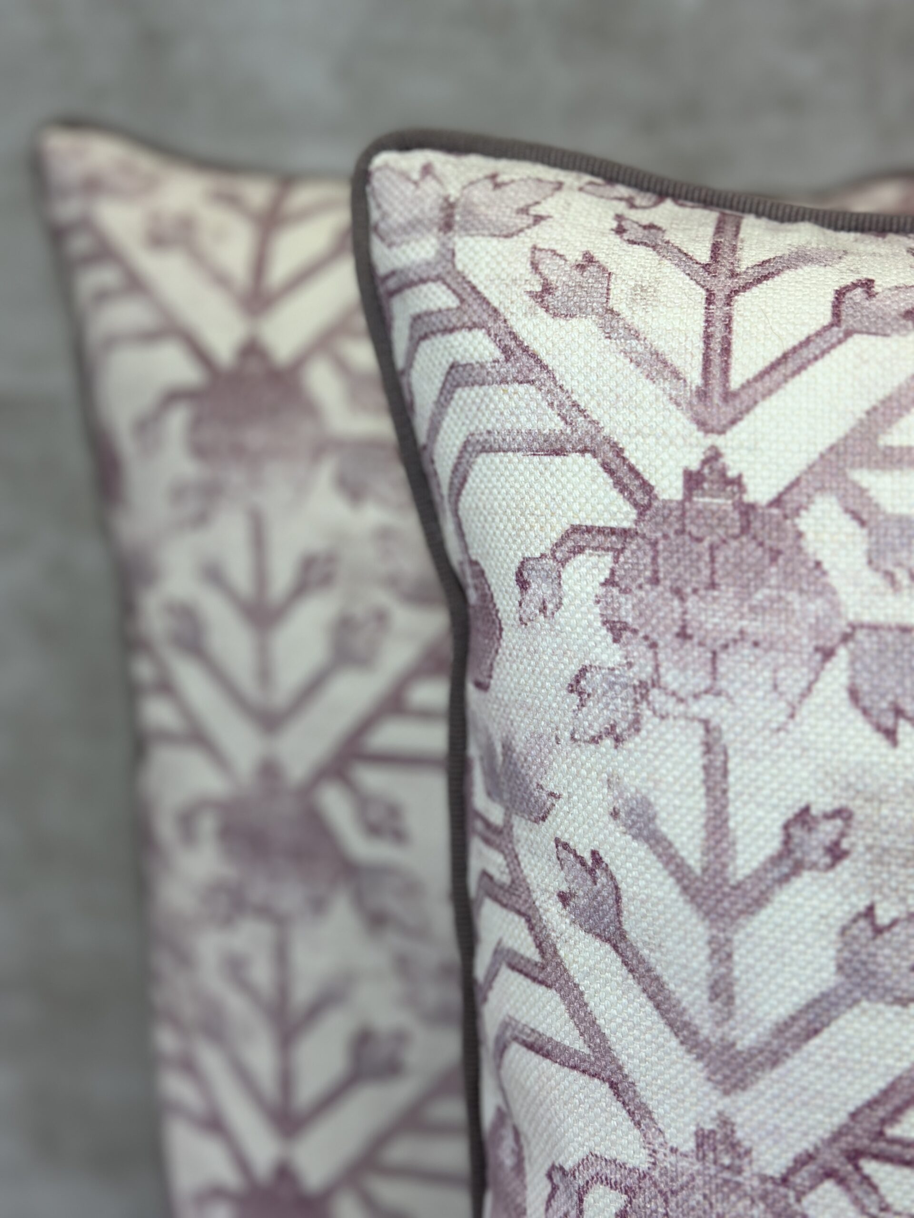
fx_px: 1690
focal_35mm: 48
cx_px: 457
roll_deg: +2.1
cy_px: 609
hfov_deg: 30.3
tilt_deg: -17.3
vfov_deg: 39.7
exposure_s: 1/407
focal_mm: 6.86
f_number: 1.78
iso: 80
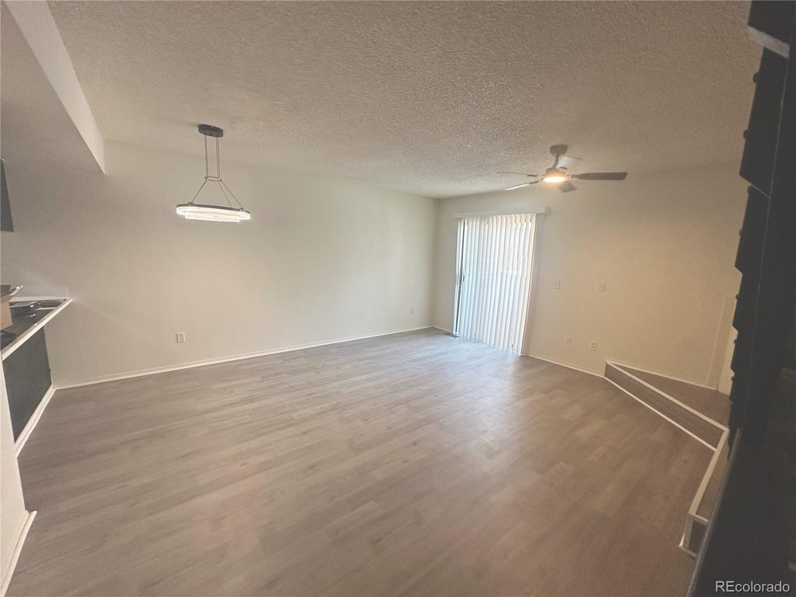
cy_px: 298
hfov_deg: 102.1
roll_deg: -2.9
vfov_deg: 85.7
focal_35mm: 14
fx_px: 322
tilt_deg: -8.7
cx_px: 398
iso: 200
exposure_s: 1/120
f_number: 2.2
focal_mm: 2.22
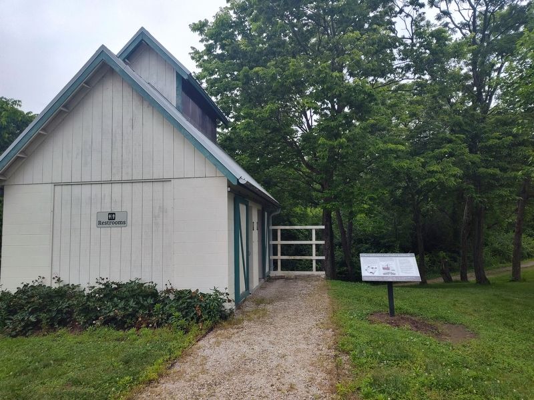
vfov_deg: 58.9
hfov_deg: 73.9
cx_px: 267
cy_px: 200
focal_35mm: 23
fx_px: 355
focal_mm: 5.56
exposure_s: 1/560
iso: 100
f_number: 1.8
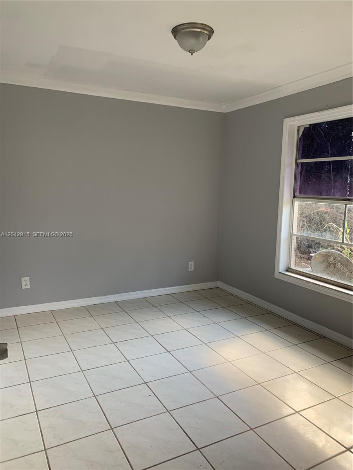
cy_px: 235
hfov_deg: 53.1
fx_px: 354
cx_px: 176
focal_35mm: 26
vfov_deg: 67.3
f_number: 1.8
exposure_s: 1/121
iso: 80
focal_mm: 4.25
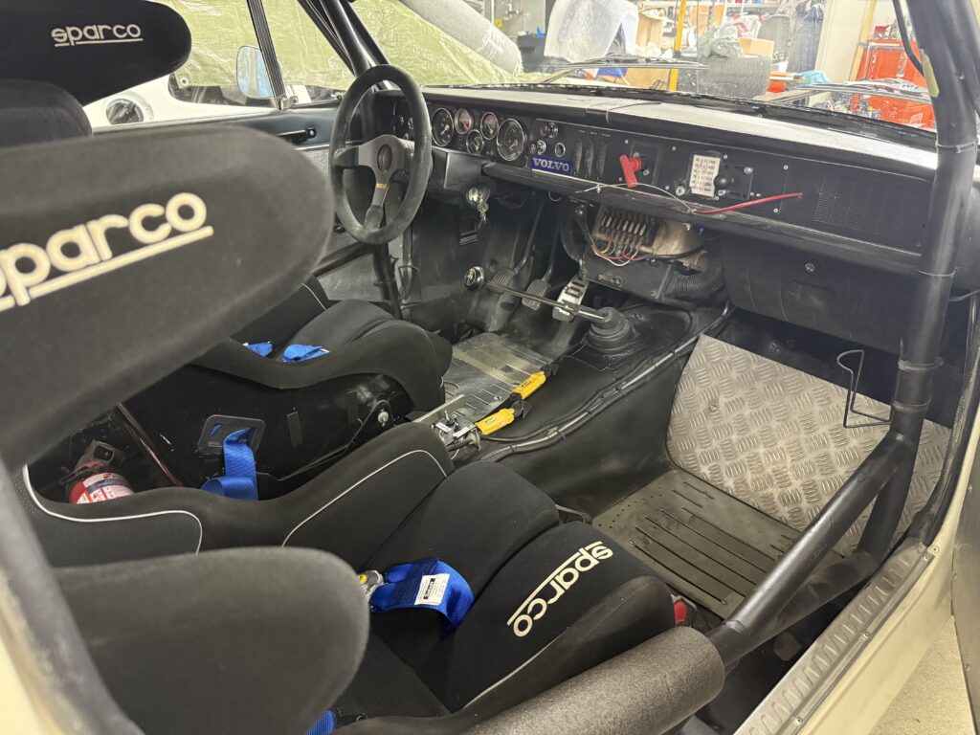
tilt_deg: -26.5
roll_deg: +0.5
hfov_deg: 71.6
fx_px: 679
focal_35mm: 24
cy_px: 368
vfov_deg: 56.8
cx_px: 490
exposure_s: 1/33
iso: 800
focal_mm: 6.76
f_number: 1.78
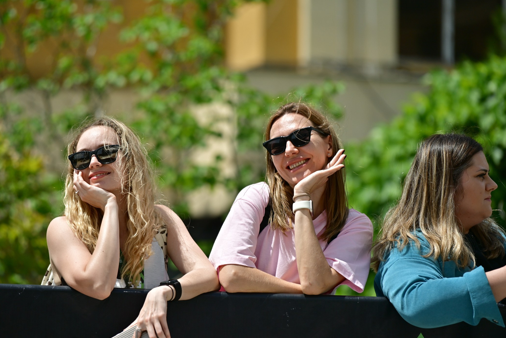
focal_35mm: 185
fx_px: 2601
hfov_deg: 11.1
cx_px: 212
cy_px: 200
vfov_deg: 7.4
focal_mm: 150
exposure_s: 1/4000
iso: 160
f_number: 2.8
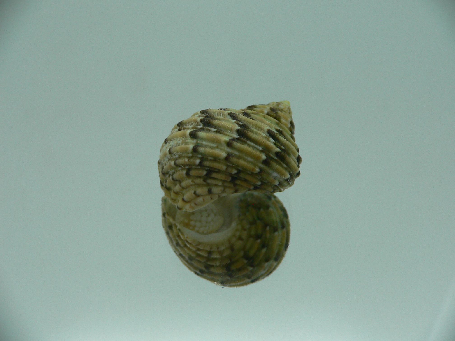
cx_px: 228
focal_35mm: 35
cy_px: 170
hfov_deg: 52.6
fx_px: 460
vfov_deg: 40.7
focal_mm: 4.6
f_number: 2.8
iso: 80
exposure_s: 1/60
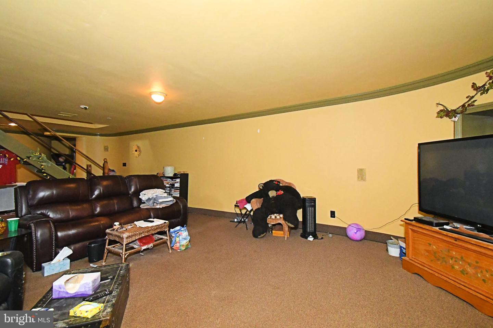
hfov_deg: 100.4
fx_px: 205
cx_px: 246
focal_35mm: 15
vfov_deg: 77.3
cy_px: 164
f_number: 6.3
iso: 8000
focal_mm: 10
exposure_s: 1/250
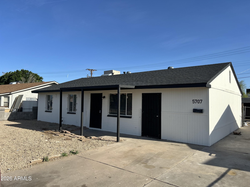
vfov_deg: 53.1
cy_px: 94
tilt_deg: +3.1
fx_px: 188
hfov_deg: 67.3
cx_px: 125
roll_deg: -0.6
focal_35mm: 26
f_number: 1.5
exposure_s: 1/4115
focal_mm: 5.7
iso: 50
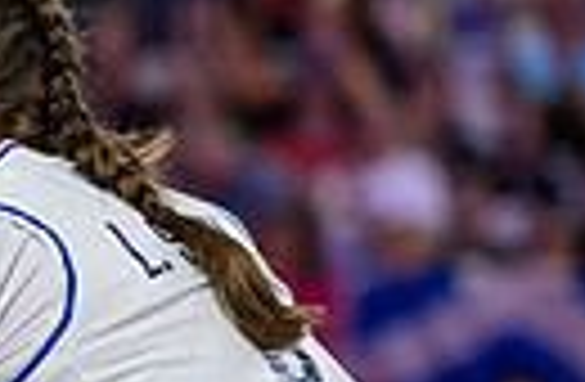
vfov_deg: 2.0
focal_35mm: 670
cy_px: 456
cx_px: -504
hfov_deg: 3.1
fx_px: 10823
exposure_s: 1/1600
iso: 2500
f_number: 3.2
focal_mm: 140
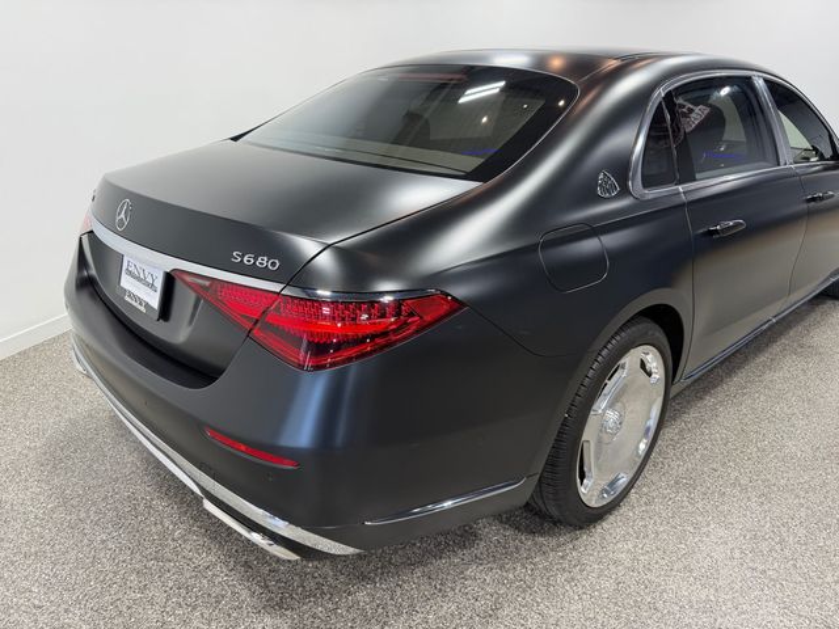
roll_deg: -2.0
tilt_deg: -21.3
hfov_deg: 71.6
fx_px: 582
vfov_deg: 56.8
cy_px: 314
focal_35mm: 24
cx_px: 420
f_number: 1.78
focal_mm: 6.76
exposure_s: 1/126
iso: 80
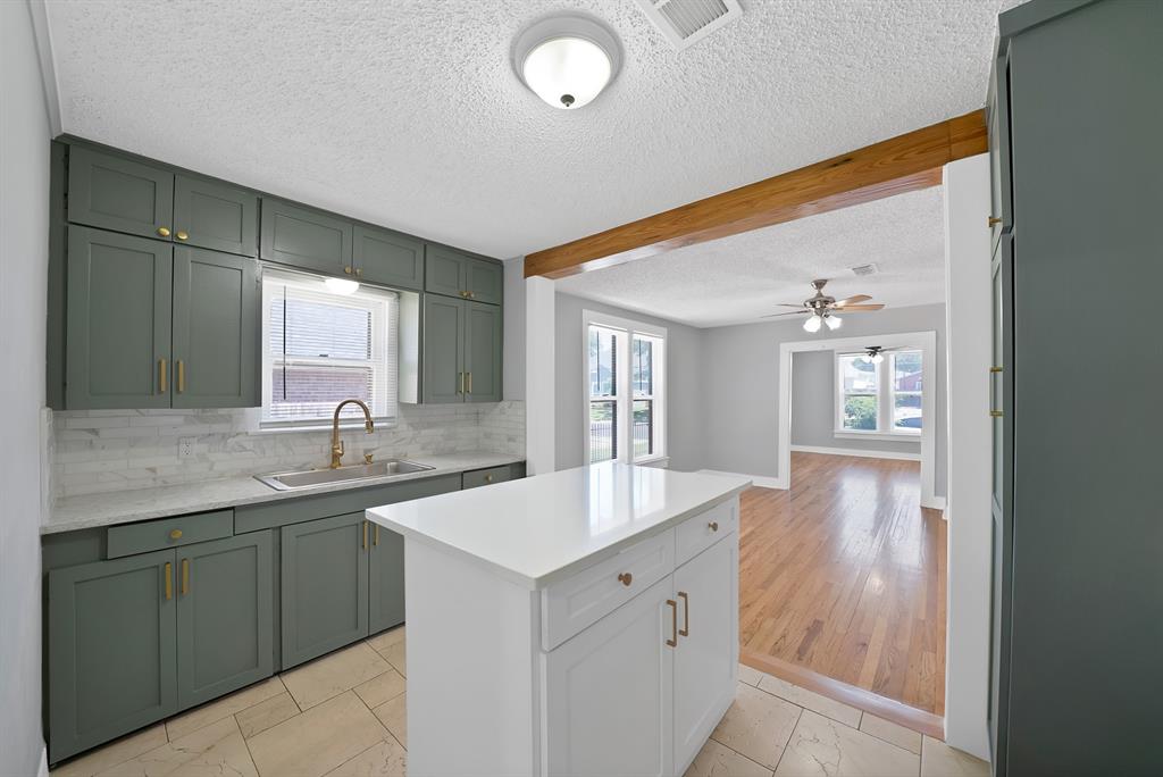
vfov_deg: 90.1
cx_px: 582
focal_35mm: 12
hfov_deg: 112.6
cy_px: 388
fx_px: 388
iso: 640
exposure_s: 1/8
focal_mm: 12
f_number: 9
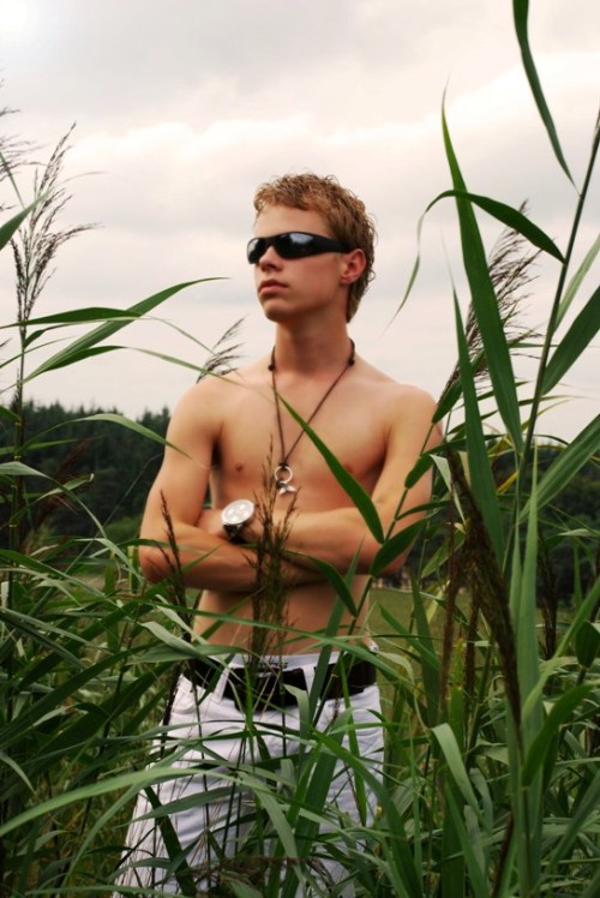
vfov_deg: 28.1
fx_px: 1797
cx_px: 300
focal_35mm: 72
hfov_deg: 19.0
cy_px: 449
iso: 200
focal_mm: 48
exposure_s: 1/125
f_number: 9
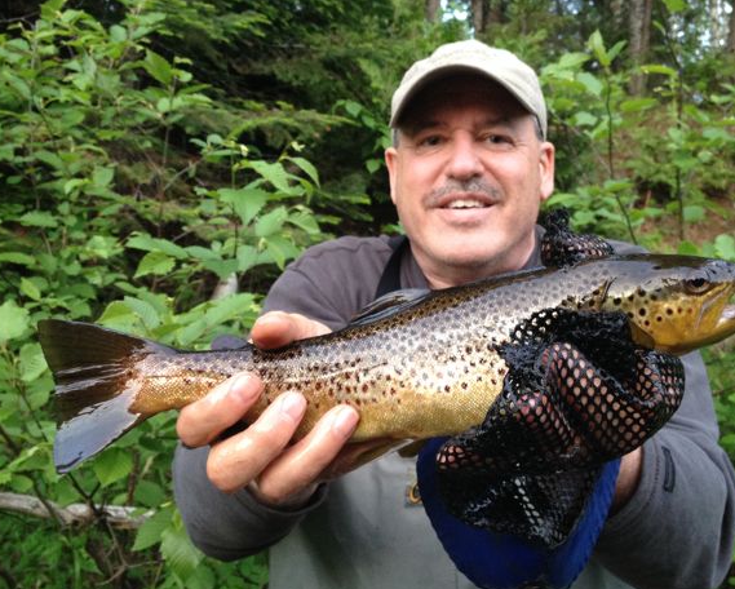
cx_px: 390
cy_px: 274
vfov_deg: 35.7
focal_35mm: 42
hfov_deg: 43.8
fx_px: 914
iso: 160
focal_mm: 4.28
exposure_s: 1/20
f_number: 2.4
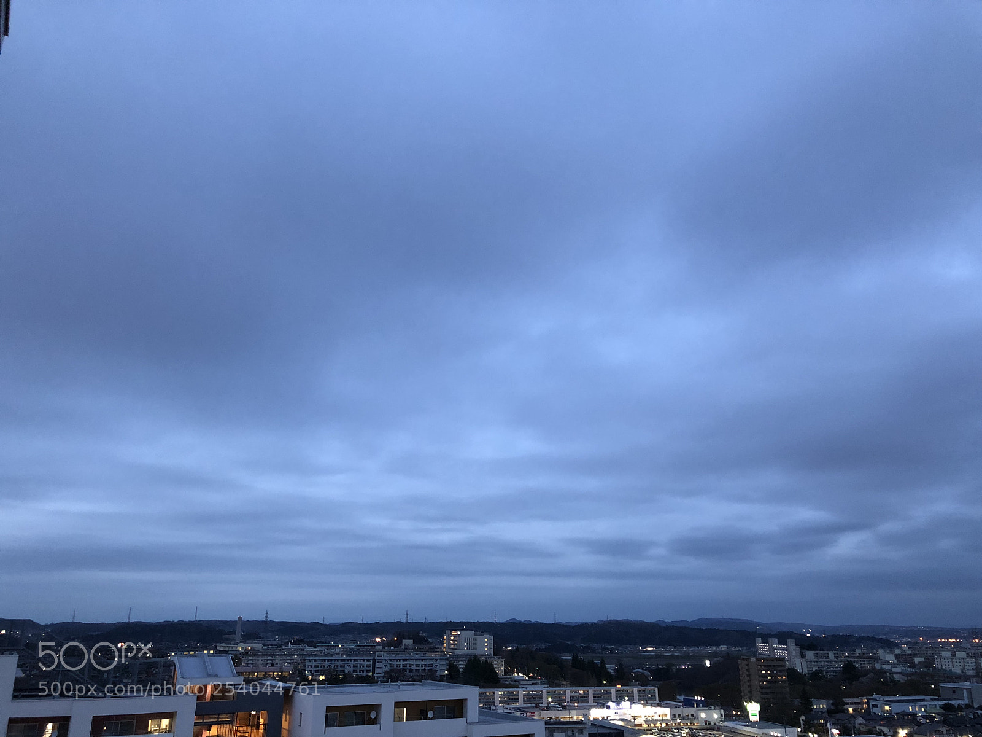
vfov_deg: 49.7
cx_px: 491
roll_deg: +0.1
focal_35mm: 28
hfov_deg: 63.4
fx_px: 794
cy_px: 368
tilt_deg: +18.1
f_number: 1.8
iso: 80
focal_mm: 3.99
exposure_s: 1/8
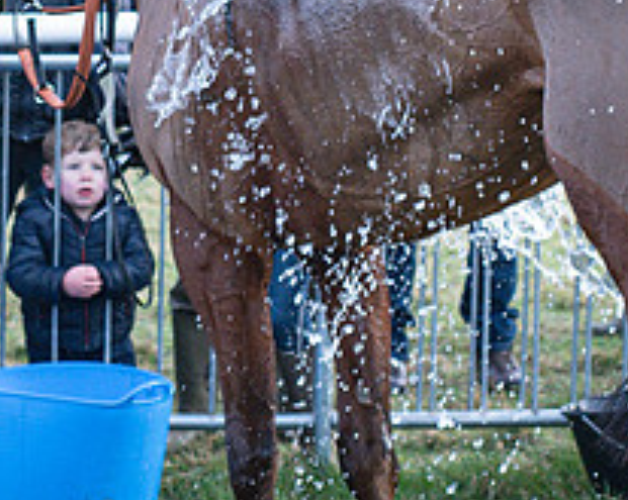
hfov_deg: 8.4
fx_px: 4269
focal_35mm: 230
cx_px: 70
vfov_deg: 6.7
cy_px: 3
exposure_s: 1/640
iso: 640
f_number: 4
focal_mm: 50
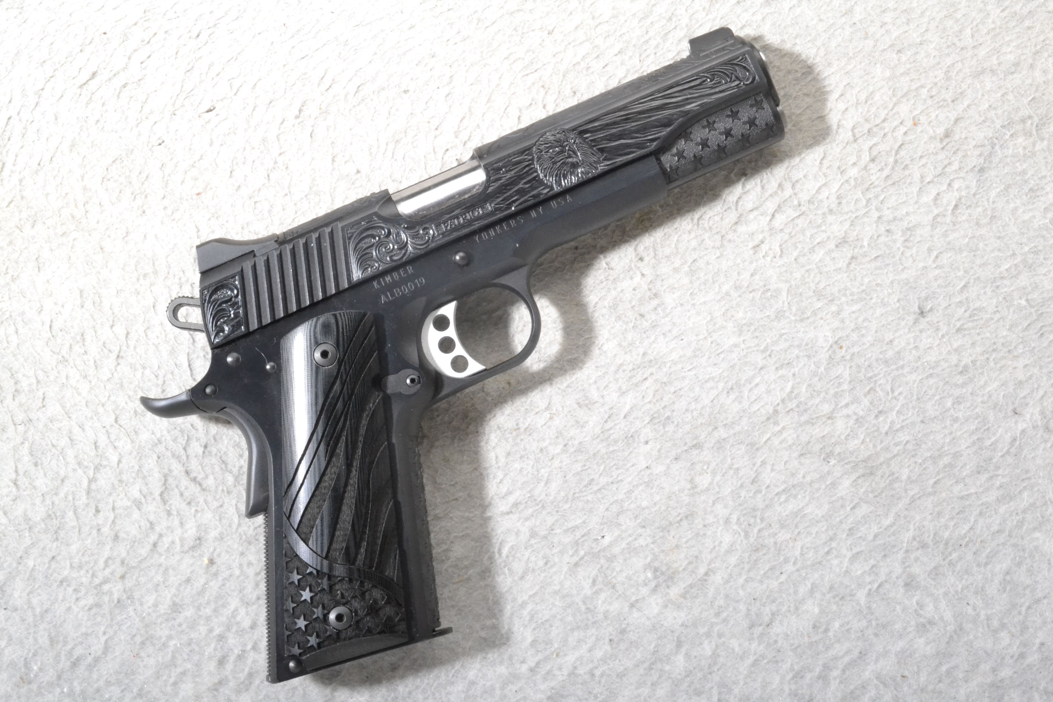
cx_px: 526
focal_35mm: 57
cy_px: 351
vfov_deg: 23.8
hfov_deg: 35.1
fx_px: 1667
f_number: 20
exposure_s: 1/125
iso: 3200
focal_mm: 38
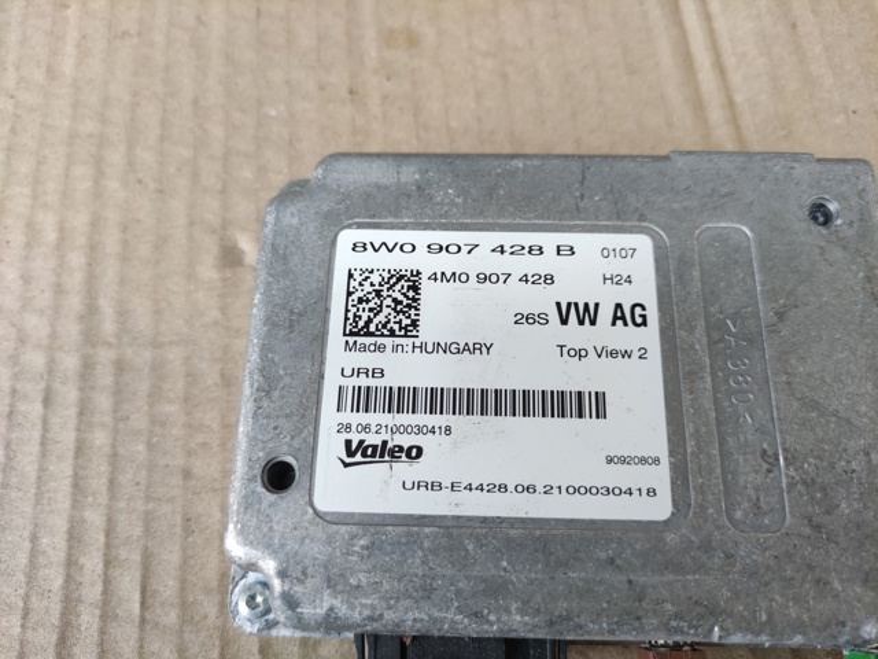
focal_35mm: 25
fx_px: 634
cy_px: 330
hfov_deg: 69.4
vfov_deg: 54.9
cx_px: 439
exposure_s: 1/120
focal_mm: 5.43
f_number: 1.89
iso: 151
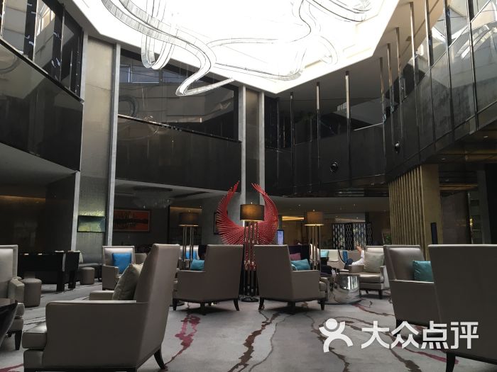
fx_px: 416
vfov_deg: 48.2
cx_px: 248
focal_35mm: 29
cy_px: 186
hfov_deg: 61.7
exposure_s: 1/33
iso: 80
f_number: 2.2
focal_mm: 4.15
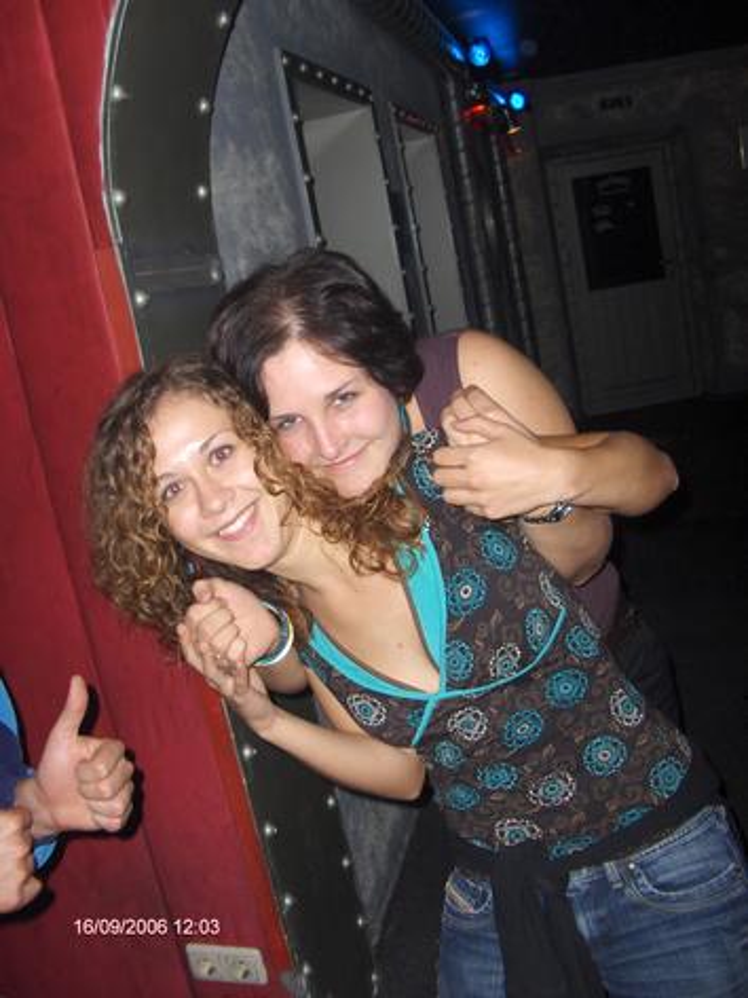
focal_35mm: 35
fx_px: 1008
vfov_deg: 52.6
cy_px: 499
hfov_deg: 40.7
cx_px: 374
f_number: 2.6
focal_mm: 5.8
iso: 100
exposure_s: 1/60
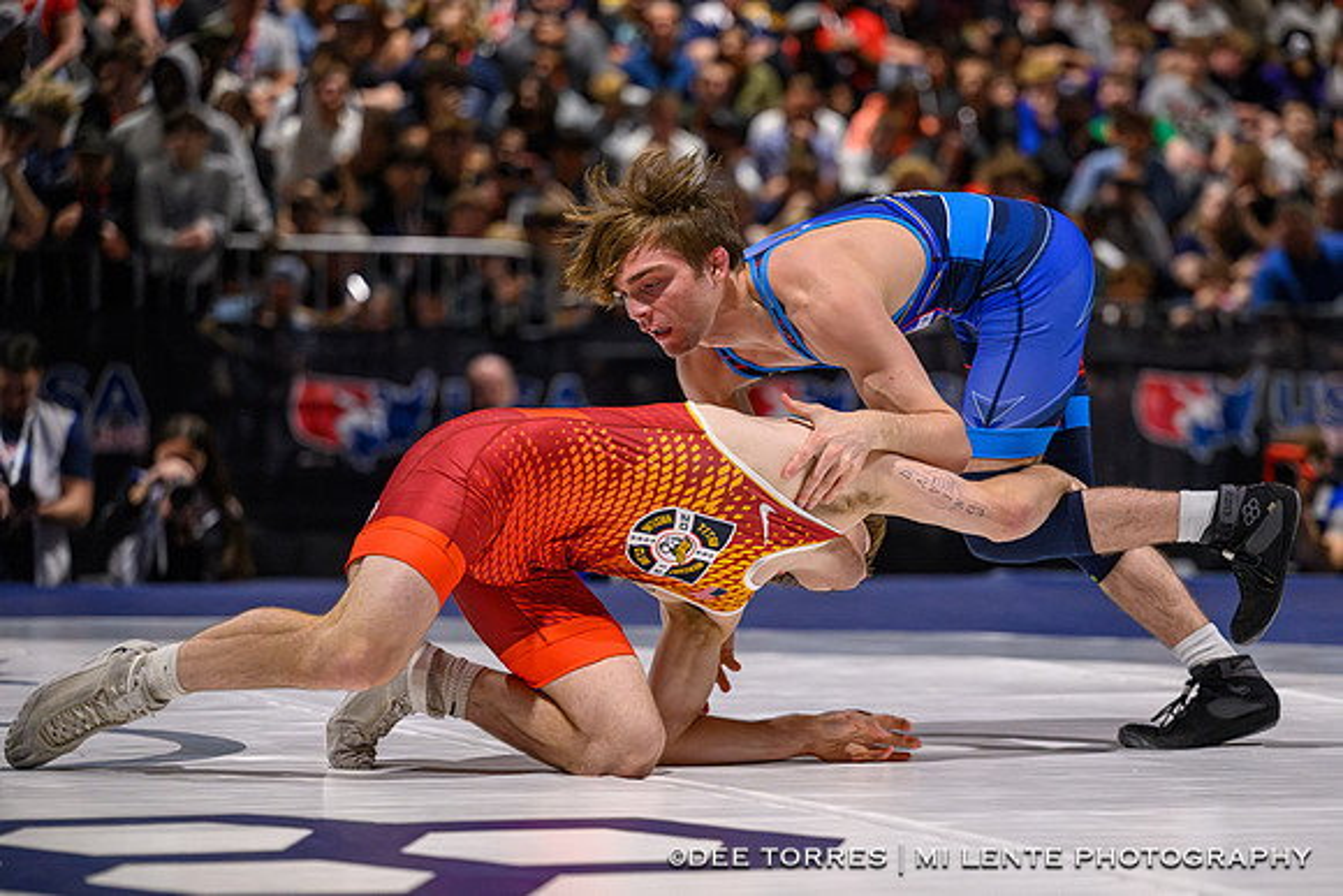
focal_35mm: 130
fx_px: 4847
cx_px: 697
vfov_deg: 10.6
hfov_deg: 15.8
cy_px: 469
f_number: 2.8
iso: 8000
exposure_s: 1/800
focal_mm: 120
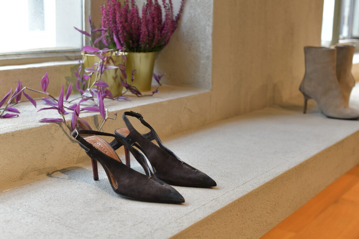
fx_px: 499
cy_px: 120
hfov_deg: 39.6
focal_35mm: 50
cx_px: 180
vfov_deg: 27.0
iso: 800
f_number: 5.6
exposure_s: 1/160
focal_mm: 50
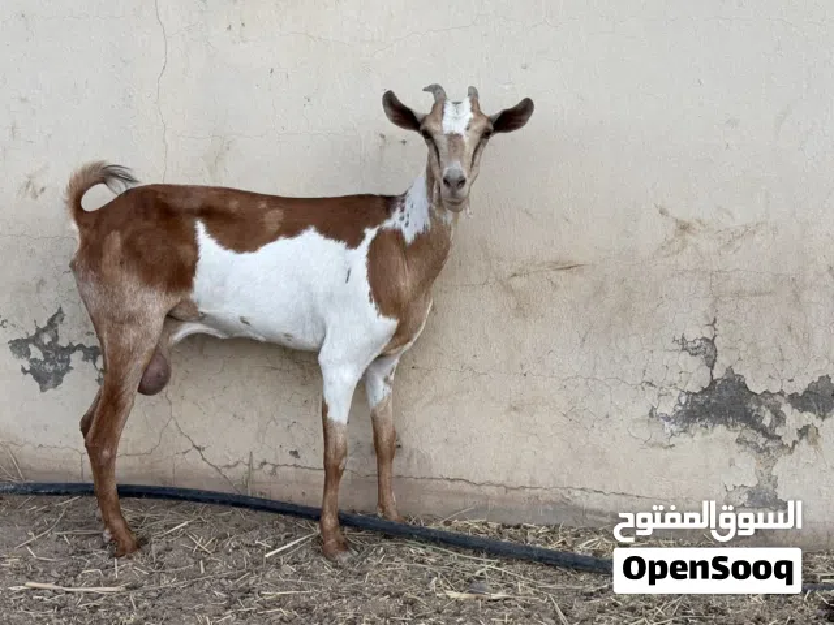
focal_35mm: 52
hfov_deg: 36.8
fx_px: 1253
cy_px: 312
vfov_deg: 28.0
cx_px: 417
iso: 32
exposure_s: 1/195
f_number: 1.6
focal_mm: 5.96
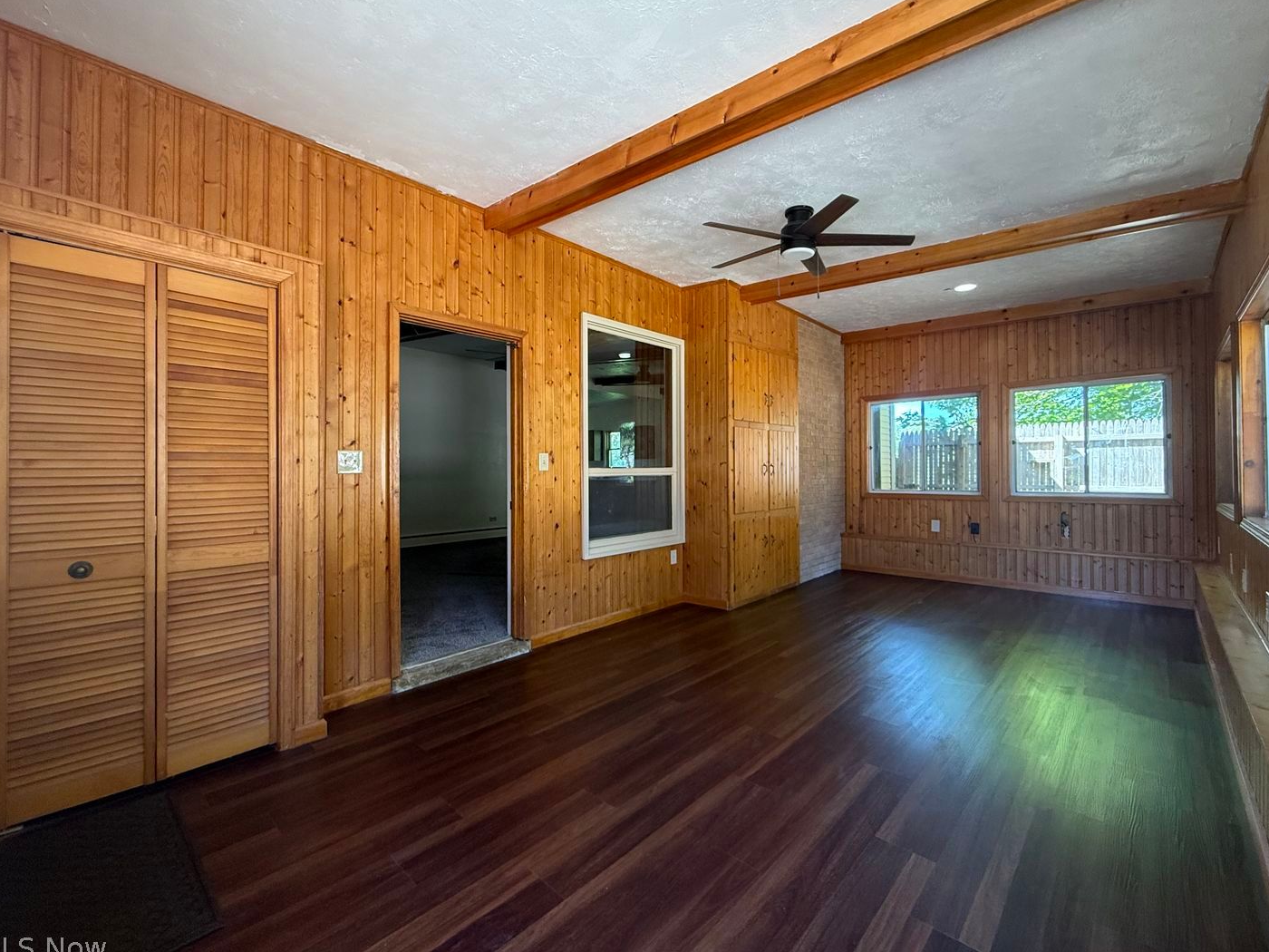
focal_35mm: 15
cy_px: 462
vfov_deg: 81.7
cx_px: 648
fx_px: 550
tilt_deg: +0.9
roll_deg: +0.0
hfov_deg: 98.2
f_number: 2.2
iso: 320
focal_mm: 2.22
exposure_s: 1/120
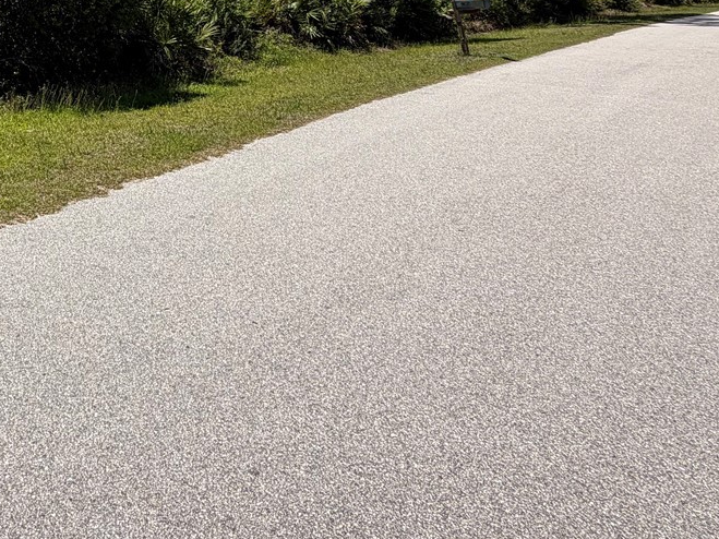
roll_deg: -0.6
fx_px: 706
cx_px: 10
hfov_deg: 45.9
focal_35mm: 34
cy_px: -5
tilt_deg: -2.3
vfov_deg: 37.2
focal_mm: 2.22
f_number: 2.2
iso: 20
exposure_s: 1/853
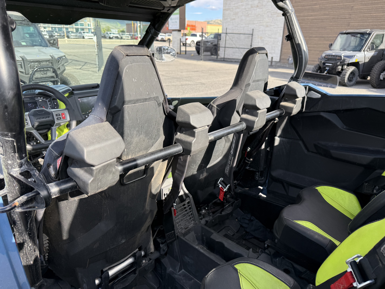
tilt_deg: -19.6
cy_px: 144
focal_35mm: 24
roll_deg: -0.3
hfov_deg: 71.6
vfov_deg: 56.8
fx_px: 267
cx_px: 192
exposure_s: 1/551
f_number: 1.78
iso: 80
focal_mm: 6.76
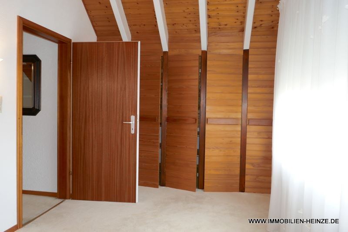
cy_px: 116
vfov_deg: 46.4
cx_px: 174
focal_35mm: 28
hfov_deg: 65.5
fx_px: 271
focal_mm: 10.2
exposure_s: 1/60
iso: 250
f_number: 3
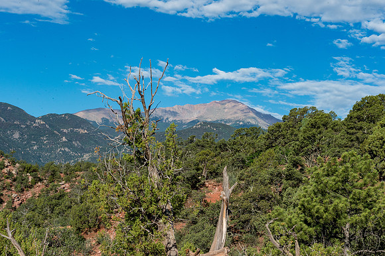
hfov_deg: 32.4
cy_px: 128
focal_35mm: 62
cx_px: 192
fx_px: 663
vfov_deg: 21.9
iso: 560
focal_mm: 62
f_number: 22
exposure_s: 1/250
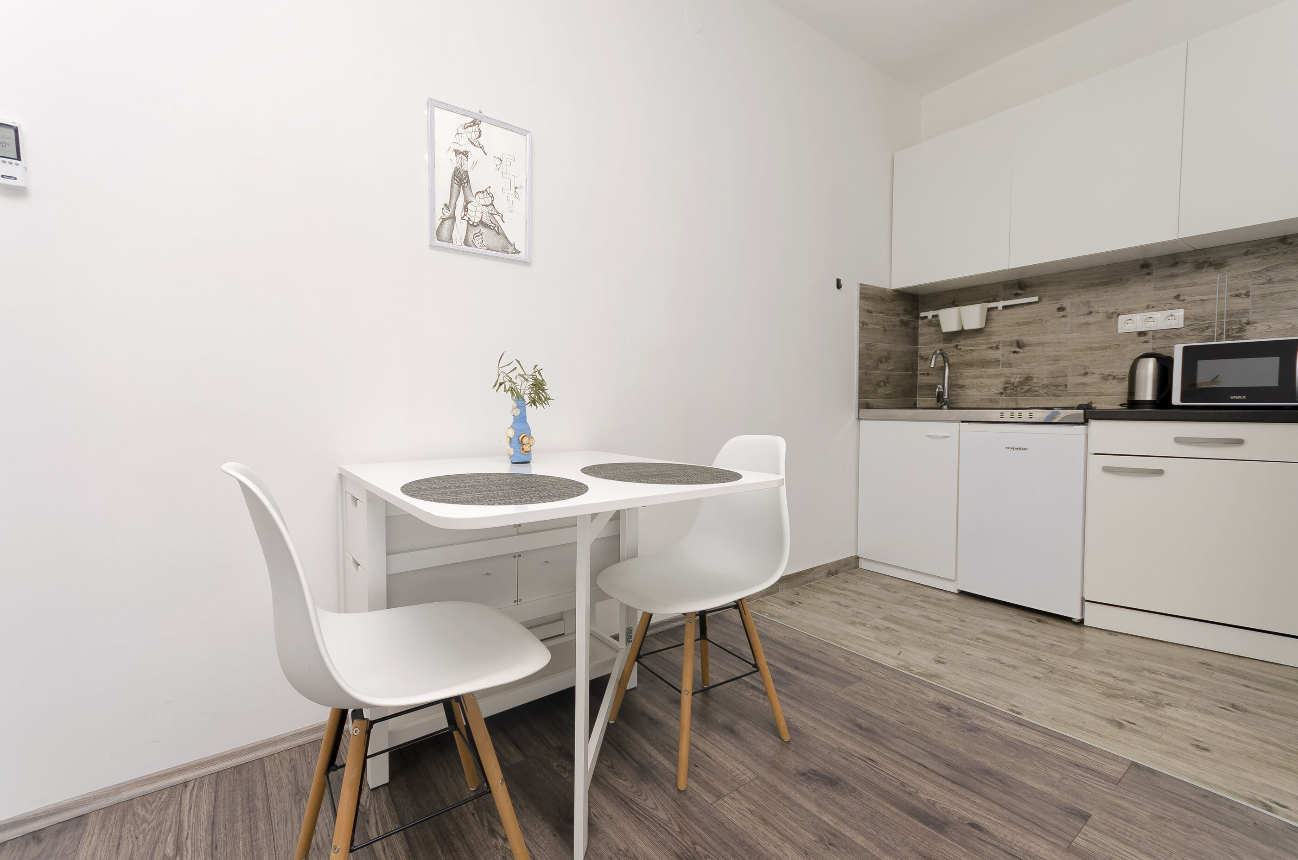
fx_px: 540
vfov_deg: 77.1
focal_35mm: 15
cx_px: 649
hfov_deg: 100.5
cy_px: 430
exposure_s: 1/80
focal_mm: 10
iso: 100
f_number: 7.1
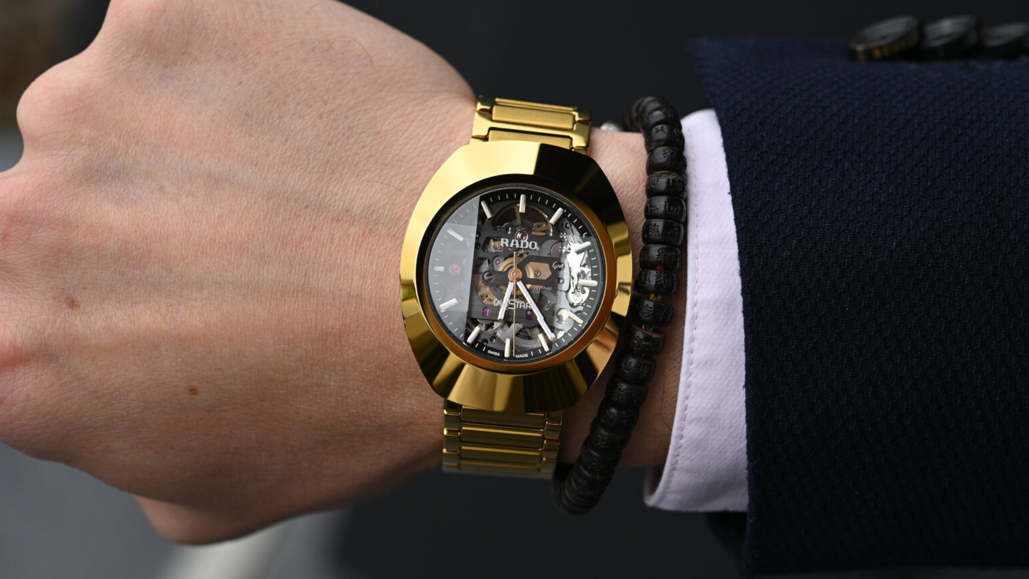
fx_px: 1719
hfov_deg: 33.3
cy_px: 279
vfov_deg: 19.1
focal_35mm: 63
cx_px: 514
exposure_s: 1/400
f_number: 7.1
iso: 400
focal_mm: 60
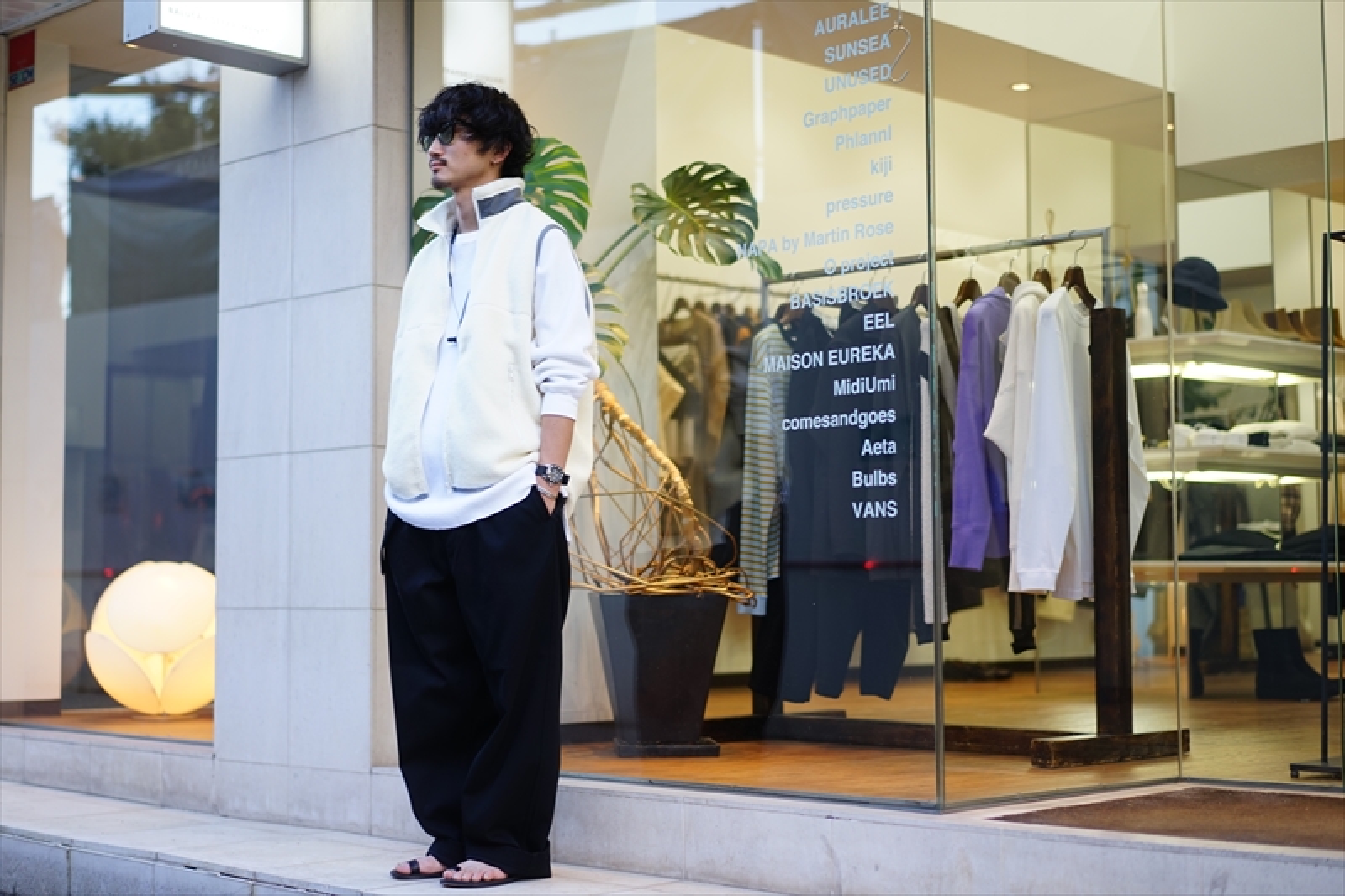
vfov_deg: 24.6
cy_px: 448
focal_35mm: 55
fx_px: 2054
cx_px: 672
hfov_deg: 36.3
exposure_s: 1/60
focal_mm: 55
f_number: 1.8
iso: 100
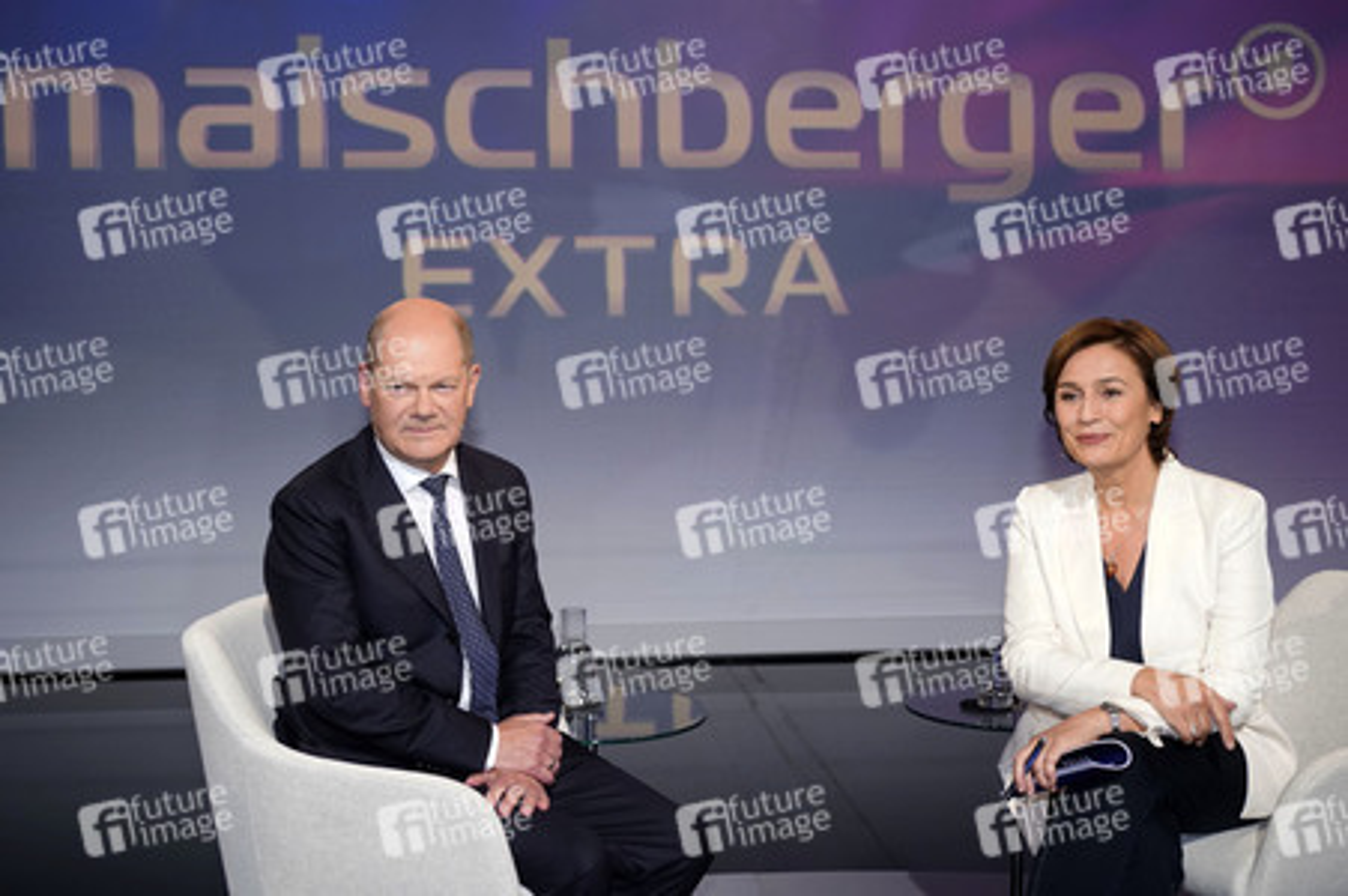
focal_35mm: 38
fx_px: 1422
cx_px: 674
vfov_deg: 35.0
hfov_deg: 50.7
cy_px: 448
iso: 2000
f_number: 5
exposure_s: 1/125
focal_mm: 38
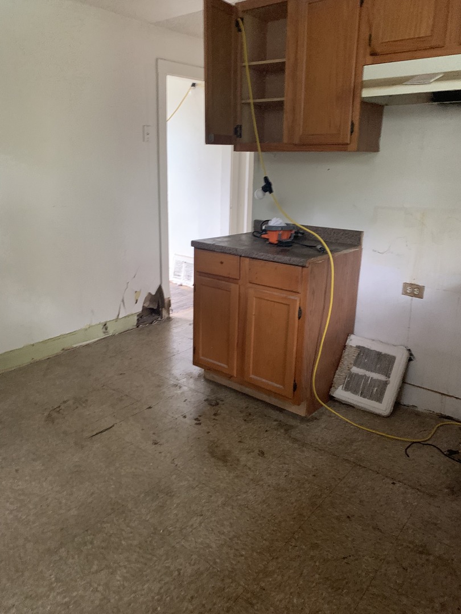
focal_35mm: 26
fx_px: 462
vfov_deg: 67.3
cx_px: 230
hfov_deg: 53.1
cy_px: 307
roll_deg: +1.1
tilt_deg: -13.5
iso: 400
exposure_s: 1/32
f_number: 1.8
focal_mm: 4.25
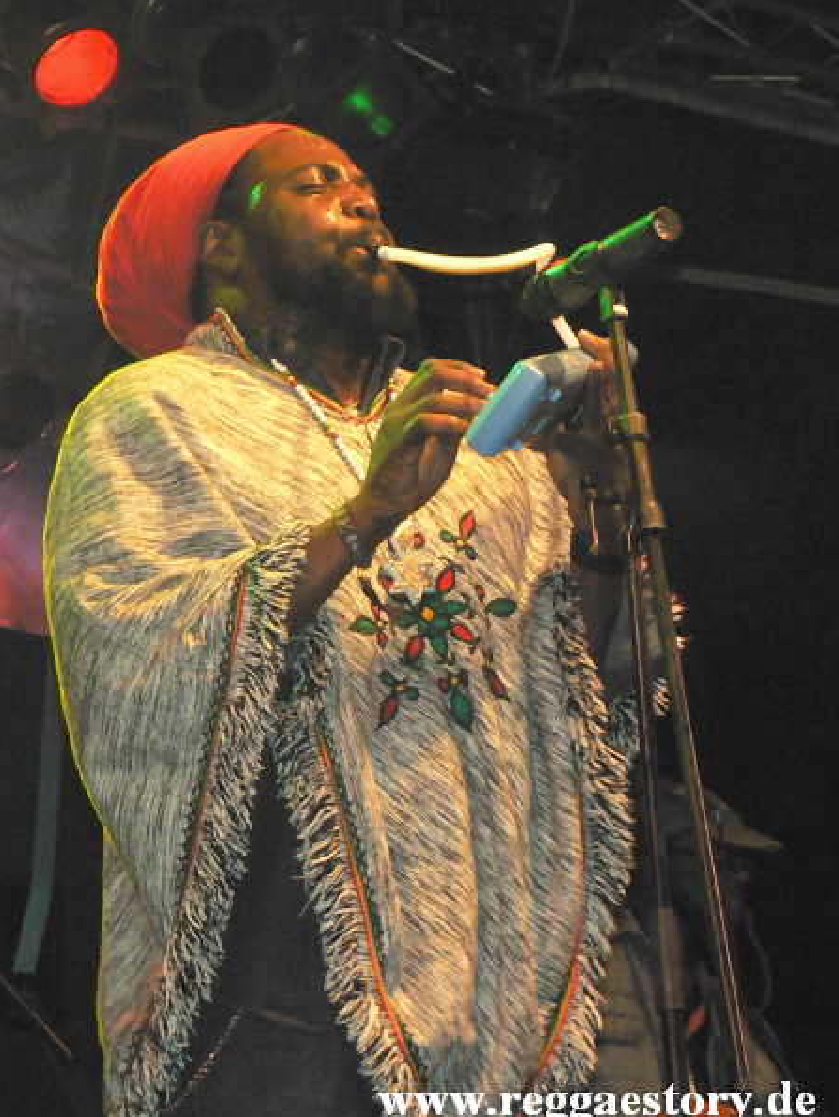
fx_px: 3359
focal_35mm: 104
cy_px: 562
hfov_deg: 14.2
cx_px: 420
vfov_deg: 18.9
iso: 400
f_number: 3.2
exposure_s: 1/60
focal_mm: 17.7
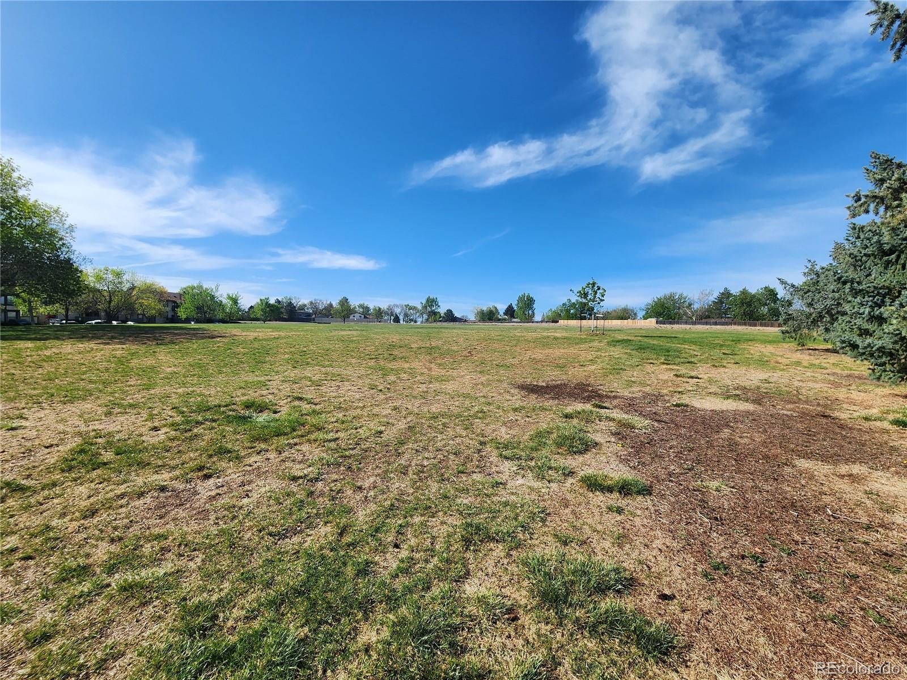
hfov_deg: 106.2
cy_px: 340
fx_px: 341
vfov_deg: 89.9
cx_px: 454
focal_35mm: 13
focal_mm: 2.2
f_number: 2.2
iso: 50
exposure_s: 1/1910
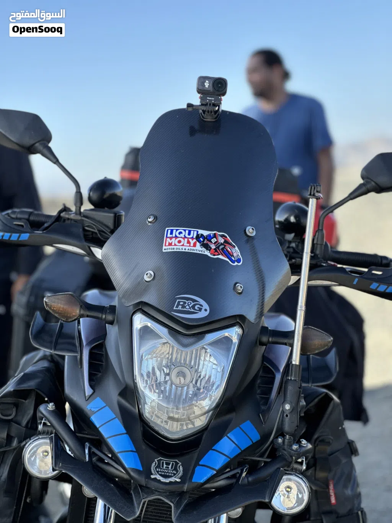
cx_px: 196
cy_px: 262
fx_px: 1162
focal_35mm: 77
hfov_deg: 19.1
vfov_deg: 25.3
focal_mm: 9
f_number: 2.8
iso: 25
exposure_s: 1/194
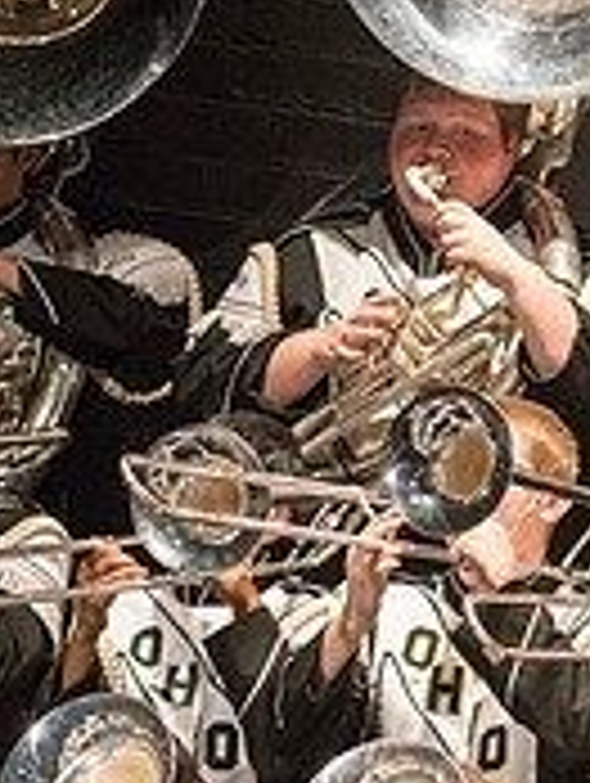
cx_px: 1063
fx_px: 21741
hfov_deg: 1.6
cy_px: 785
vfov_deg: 2.1
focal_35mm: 959
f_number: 2.8
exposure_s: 1/500
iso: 4000
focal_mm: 300
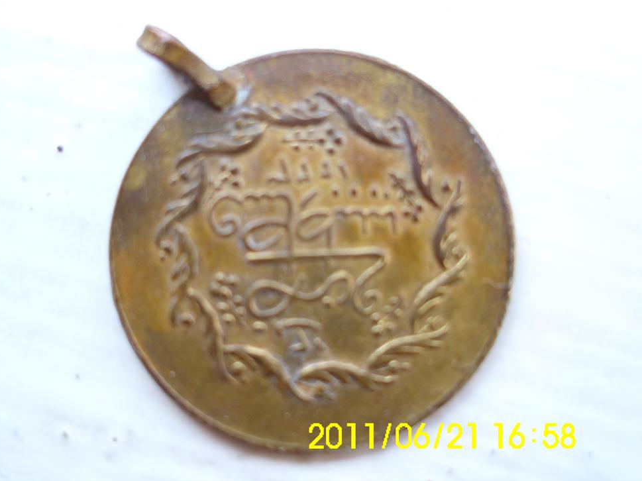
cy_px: 245
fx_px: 686
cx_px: 308
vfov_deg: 38.6
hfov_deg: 50.1
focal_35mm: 37
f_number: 3
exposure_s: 1/60
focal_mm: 6.2
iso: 100
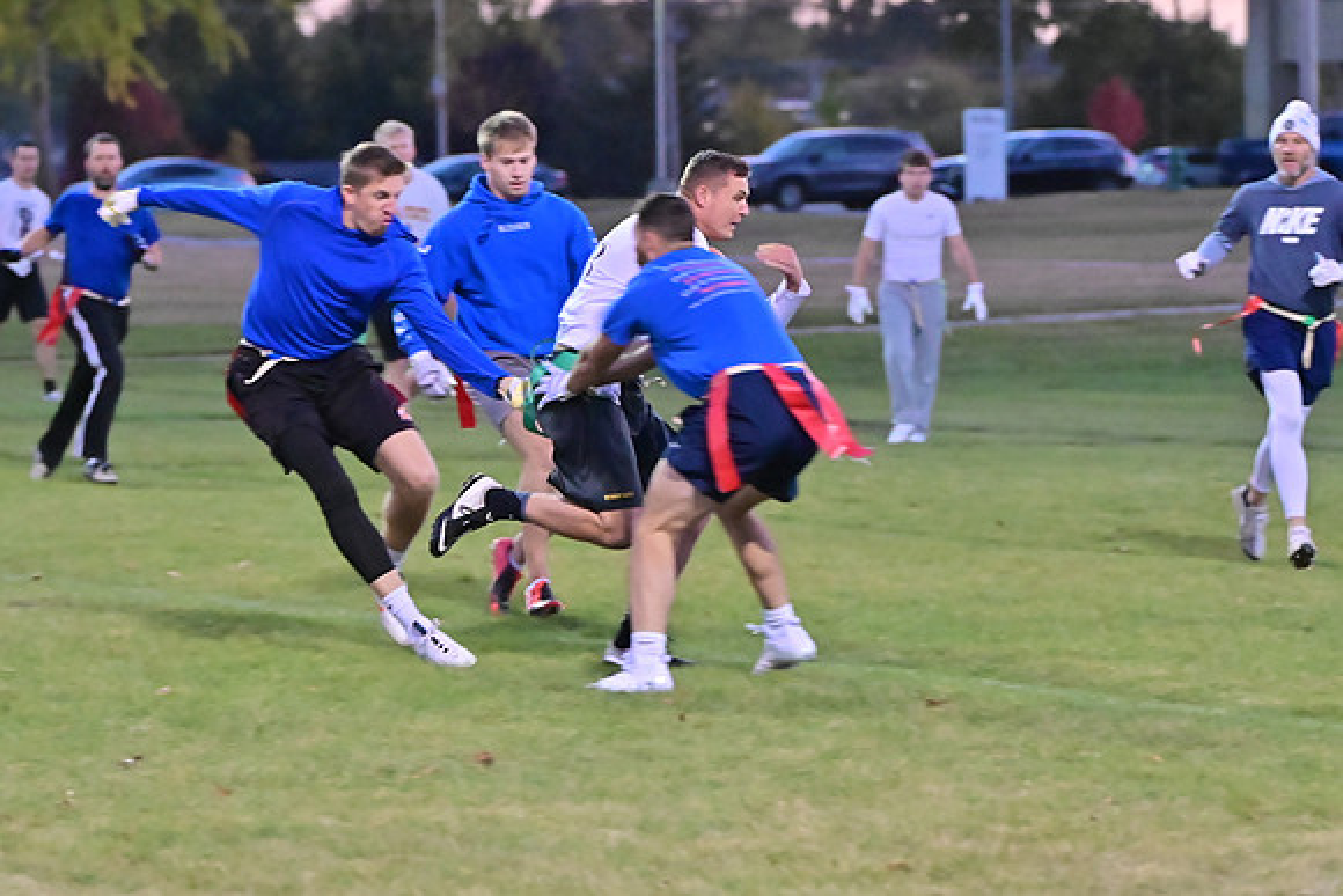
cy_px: 448
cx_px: 672
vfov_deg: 8.0
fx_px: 6418
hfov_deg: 11.9
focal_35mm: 172
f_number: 4
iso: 6400
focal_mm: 115
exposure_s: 1/400
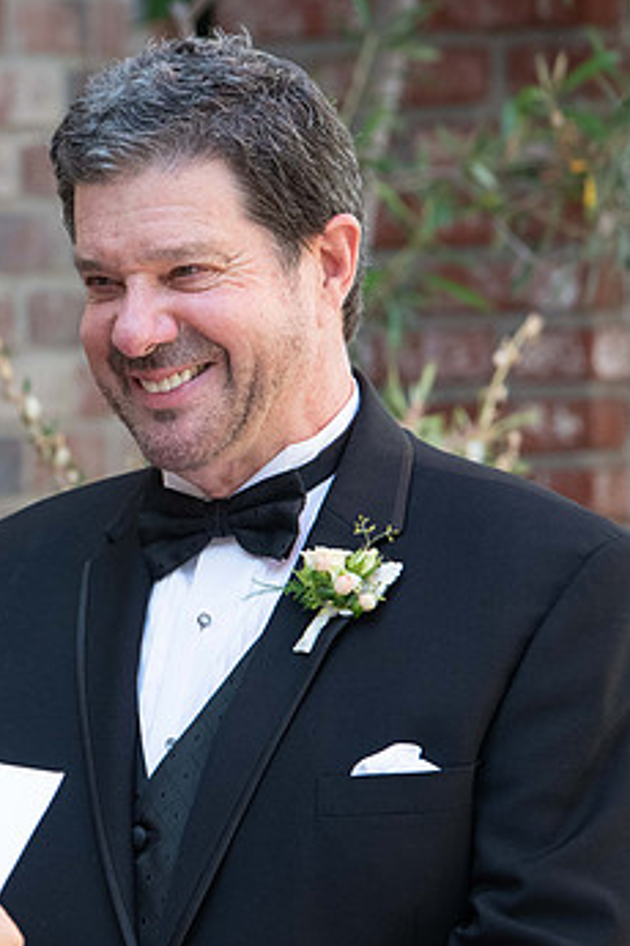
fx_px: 7061
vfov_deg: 7.7
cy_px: 500
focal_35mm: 269
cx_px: -162
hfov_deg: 5.1
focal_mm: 160
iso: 1250
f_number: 5.6
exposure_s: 1/640
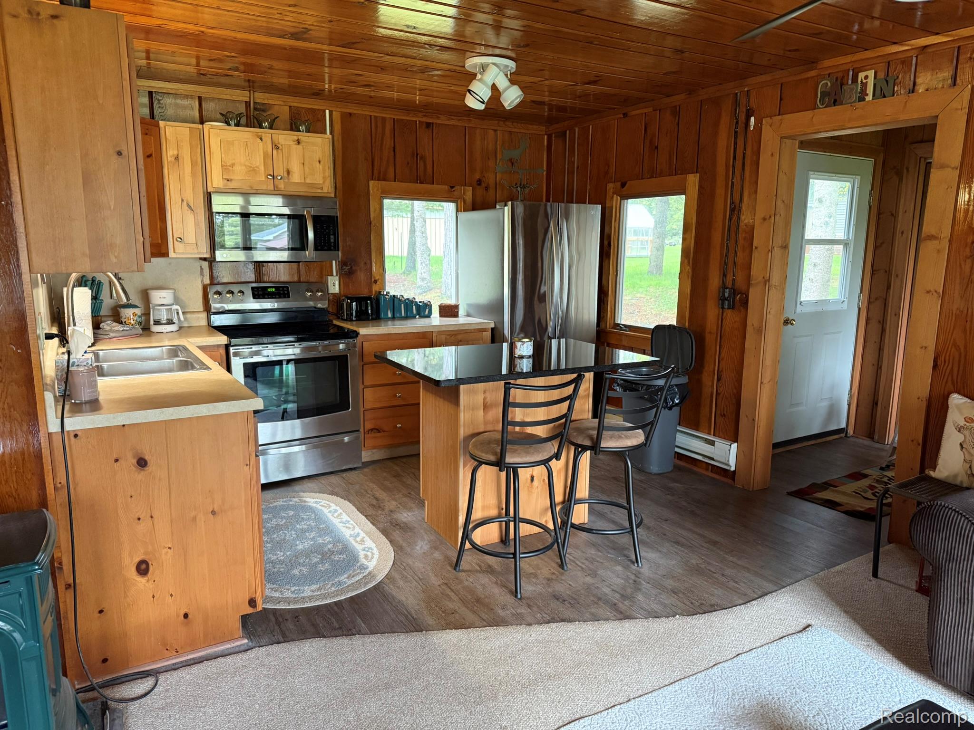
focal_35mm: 24
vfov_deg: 56.8
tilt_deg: -9.7
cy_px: 365
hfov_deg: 71.6
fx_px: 675
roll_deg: -0.6
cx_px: 487
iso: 500
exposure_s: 1/60
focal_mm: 6.76
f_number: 1.78
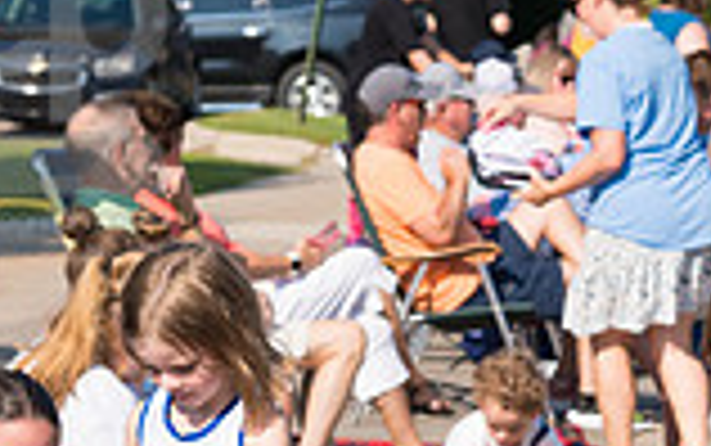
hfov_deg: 7.4
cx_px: 670
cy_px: 696
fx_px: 5449
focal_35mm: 281
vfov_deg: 4.6
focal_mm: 75
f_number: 6.3
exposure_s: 1/800
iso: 320
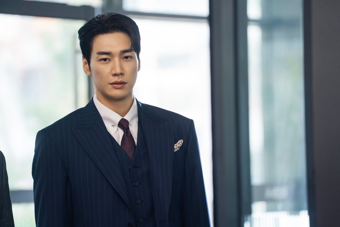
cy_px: 114
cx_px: 170
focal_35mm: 200
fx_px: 1889
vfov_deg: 6.9
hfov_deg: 10.3
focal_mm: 200
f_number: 2.8
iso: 2000
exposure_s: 1/200
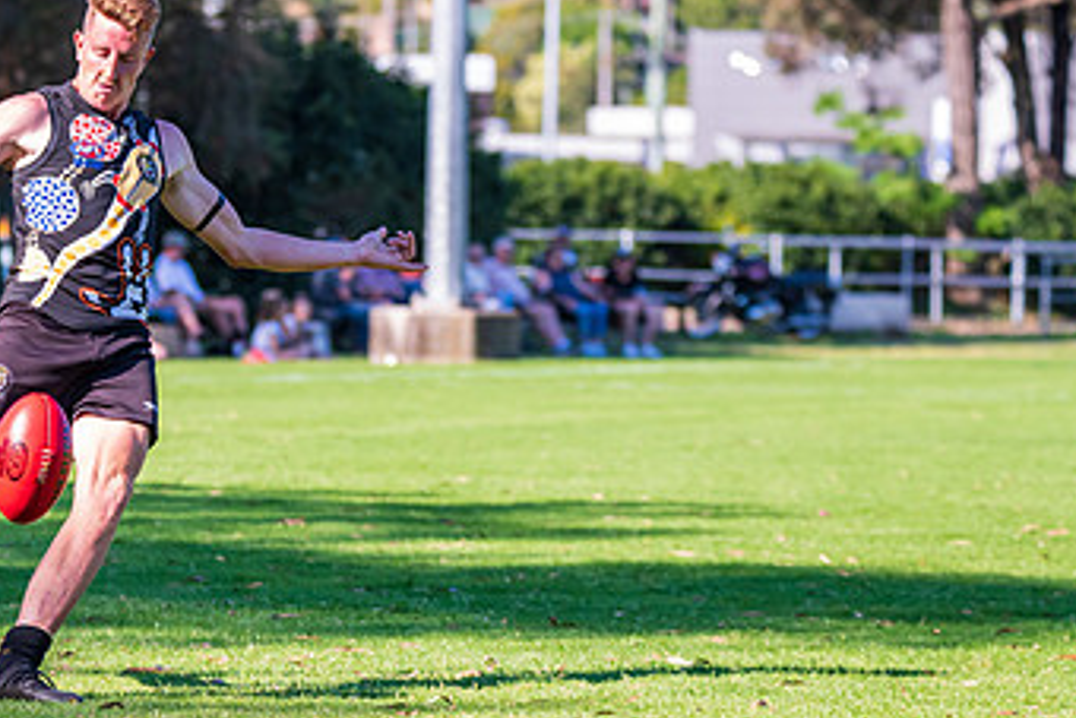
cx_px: 110
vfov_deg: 3.9
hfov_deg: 5.8
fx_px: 10555
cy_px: 237
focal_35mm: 353
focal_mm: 190
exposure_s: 1/1250
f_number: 6.3
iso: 800
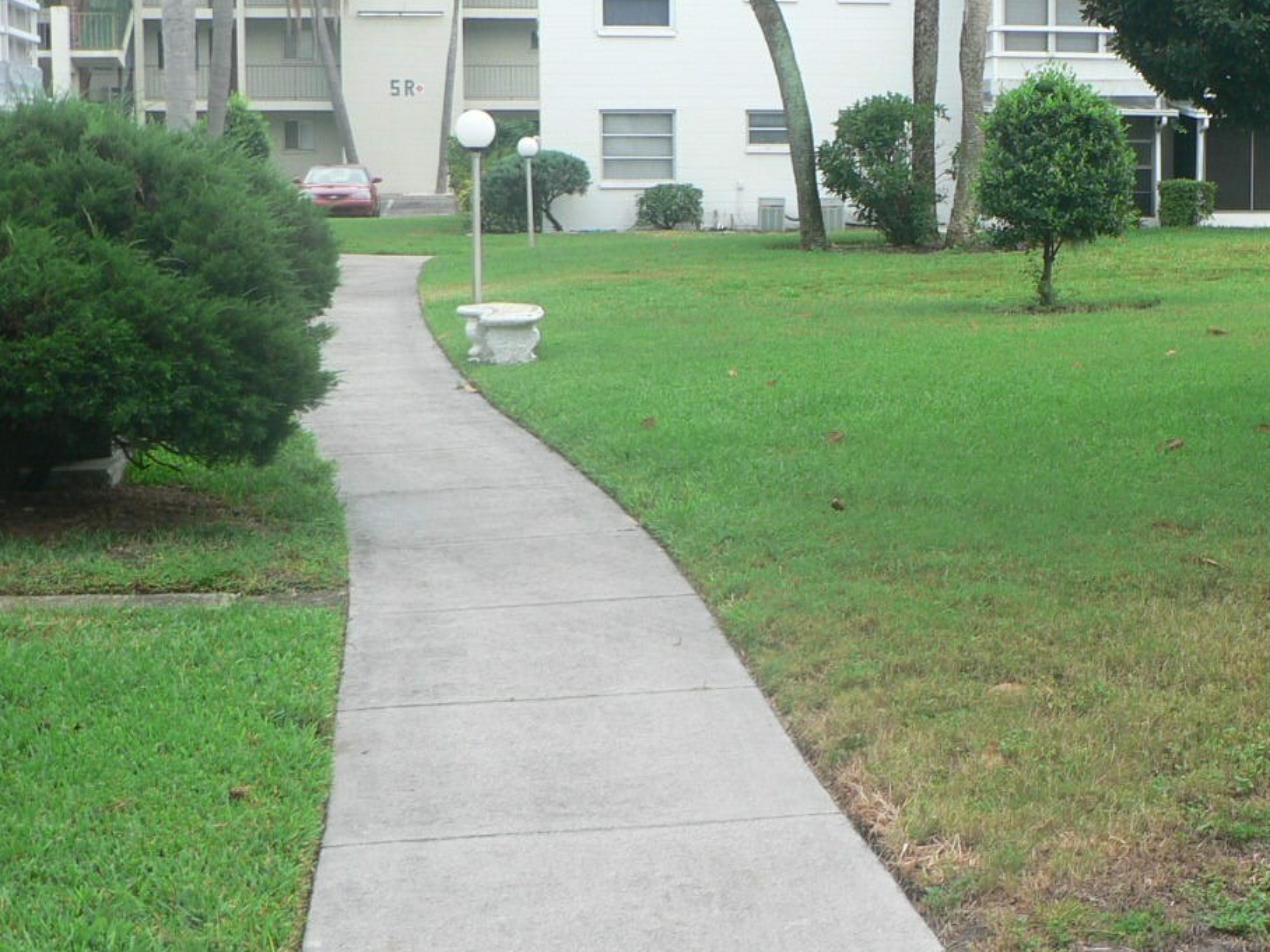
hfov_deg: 25.7
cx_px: 1063
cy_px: 426
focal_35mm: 74
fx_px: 2715
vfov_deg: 19.9
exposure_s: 1/100
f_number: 3.6
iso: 80
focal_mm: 6.9
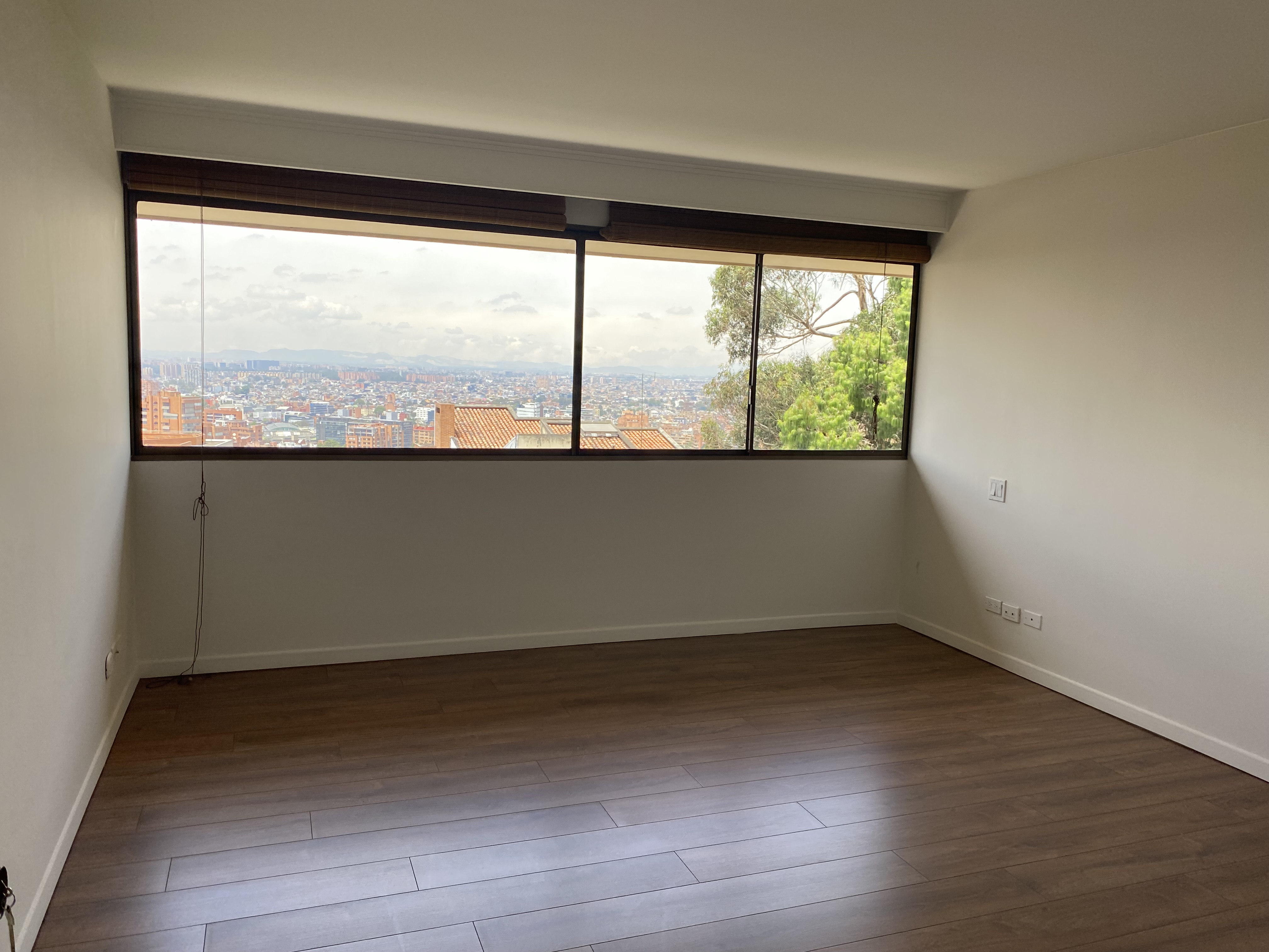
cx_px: 634
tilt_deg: -7.6
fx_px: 953
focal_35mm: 26
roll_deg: -1.6
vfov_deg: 53.1
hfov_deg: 67.3
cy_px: 476
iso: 32
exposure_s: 1/185
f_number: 1.8
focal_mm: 4.25
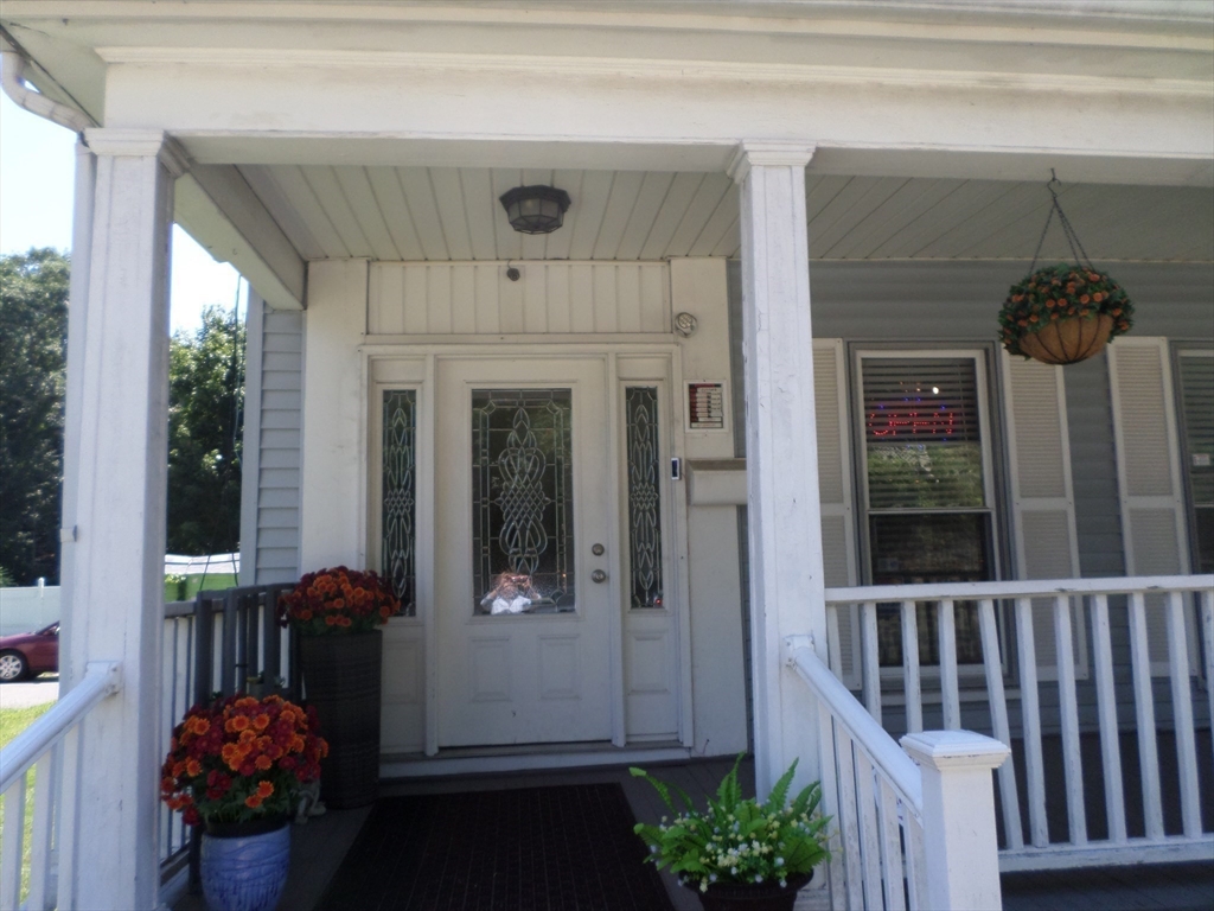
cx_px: 607
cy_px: 456
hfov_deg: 69.4
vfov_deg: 54.9
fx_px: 877
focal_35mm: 25
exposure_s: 1/500
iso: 80
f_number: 2.5
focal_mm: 4.5
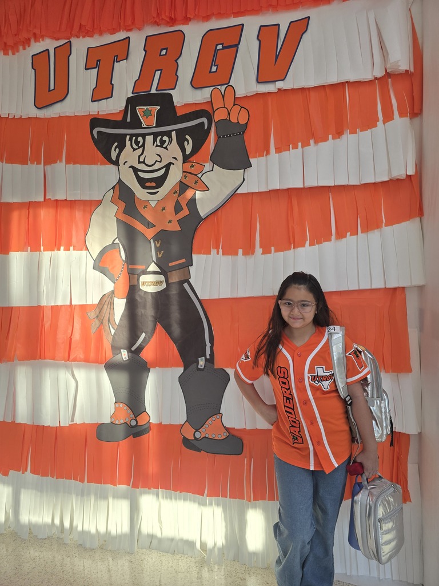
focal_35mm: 23
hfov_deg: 58.9
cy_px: 293
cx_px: 220
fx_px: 389
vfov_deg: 73.9
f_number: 1.7
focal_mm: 6.3
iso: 64
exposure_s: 1/120
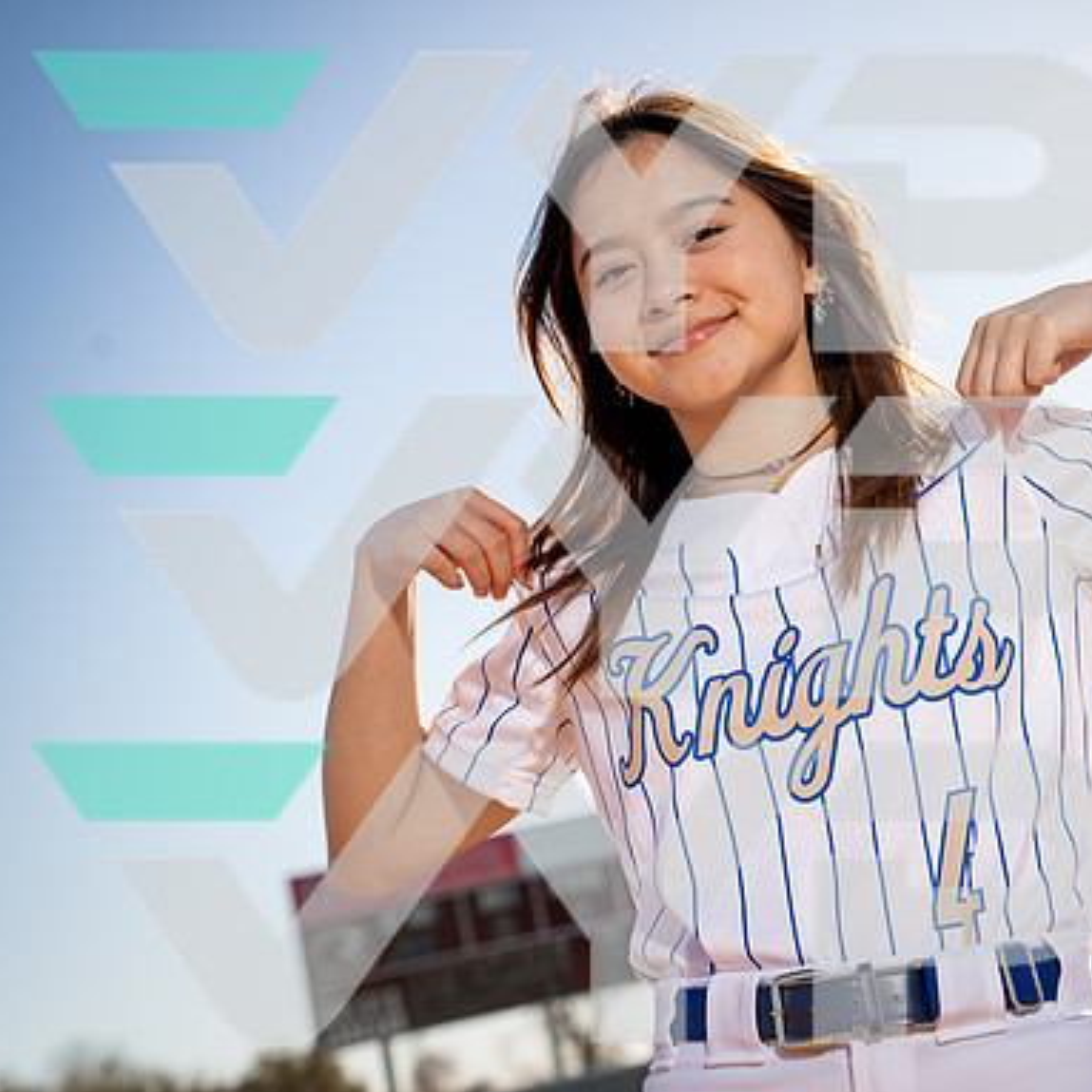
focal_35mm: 76
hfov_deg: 22.6
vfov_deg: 22.8
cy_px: 549
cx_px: 767
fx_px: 2712
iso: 100
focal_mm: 59
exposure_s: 1/250
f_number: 5.6
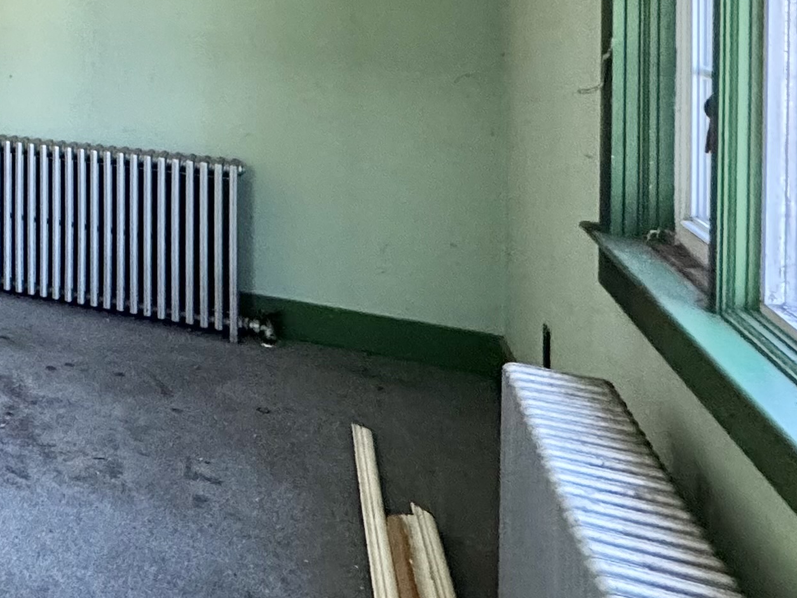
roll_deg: -0.5
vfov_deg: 29.2
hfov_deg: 27.6
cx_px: -415
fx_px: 1036
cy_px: -55
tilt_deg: +0.0
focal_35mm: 45
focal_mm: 2.22
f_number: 2.2
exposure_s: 1/99
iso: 250
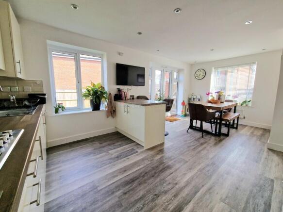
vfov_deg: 89.9
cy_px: 106
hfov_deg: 106.2
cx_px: 142
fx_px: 106
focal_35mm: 13
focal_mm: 2.2
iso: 50
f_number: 2.2
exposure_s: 1/192
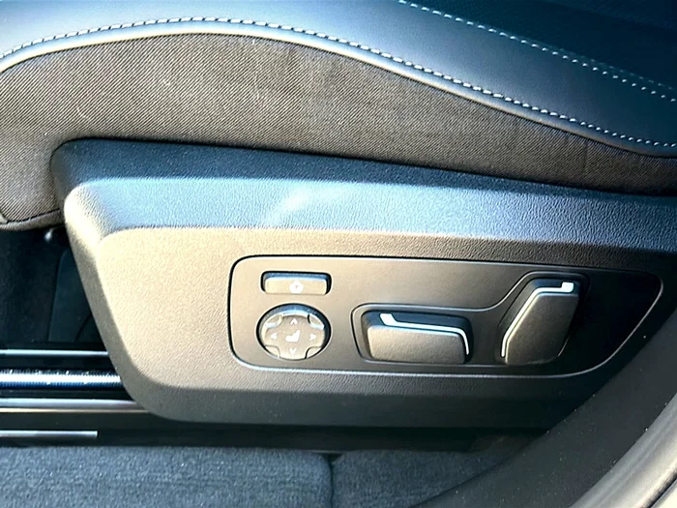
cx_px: 338
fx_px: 1056
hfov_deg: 35.5
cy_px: 254
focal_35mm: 54
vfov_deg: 27.0
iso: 64
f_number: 1.78
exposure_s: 1/94
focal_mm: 6.86
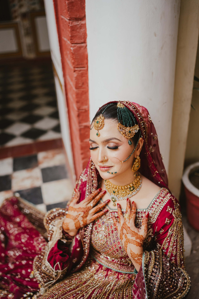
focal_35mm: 35
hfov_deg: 37.9
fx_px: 290
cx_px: 100
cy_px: 150
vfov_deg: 54.4
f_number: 1.6
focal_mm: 35
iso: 125
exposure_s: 1/200
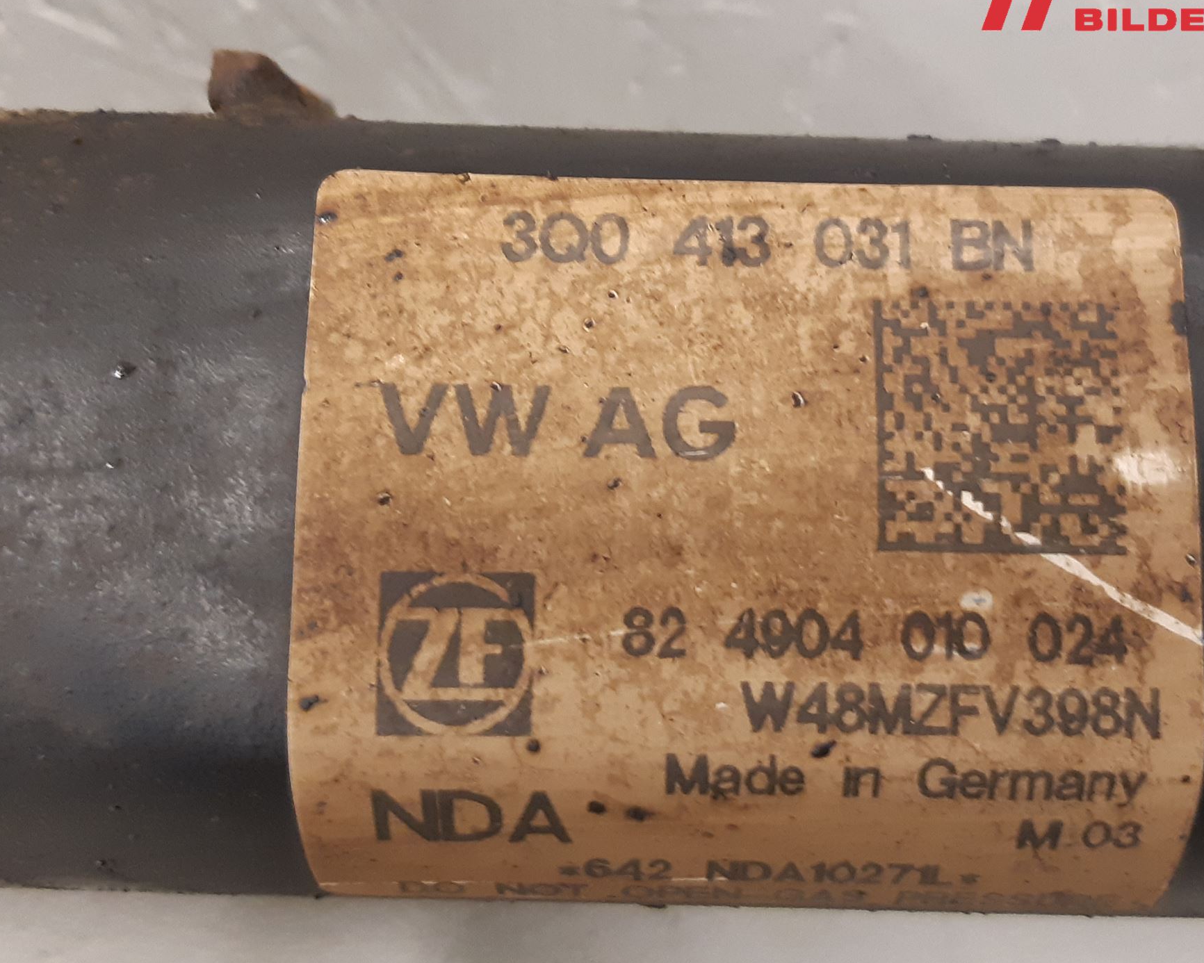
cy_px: 447
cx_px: 697
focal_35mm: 30
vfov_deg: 48.5
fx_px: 1069
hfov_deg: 58.5
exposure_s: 1/25
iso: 250
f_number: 1.7
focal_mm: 3.93
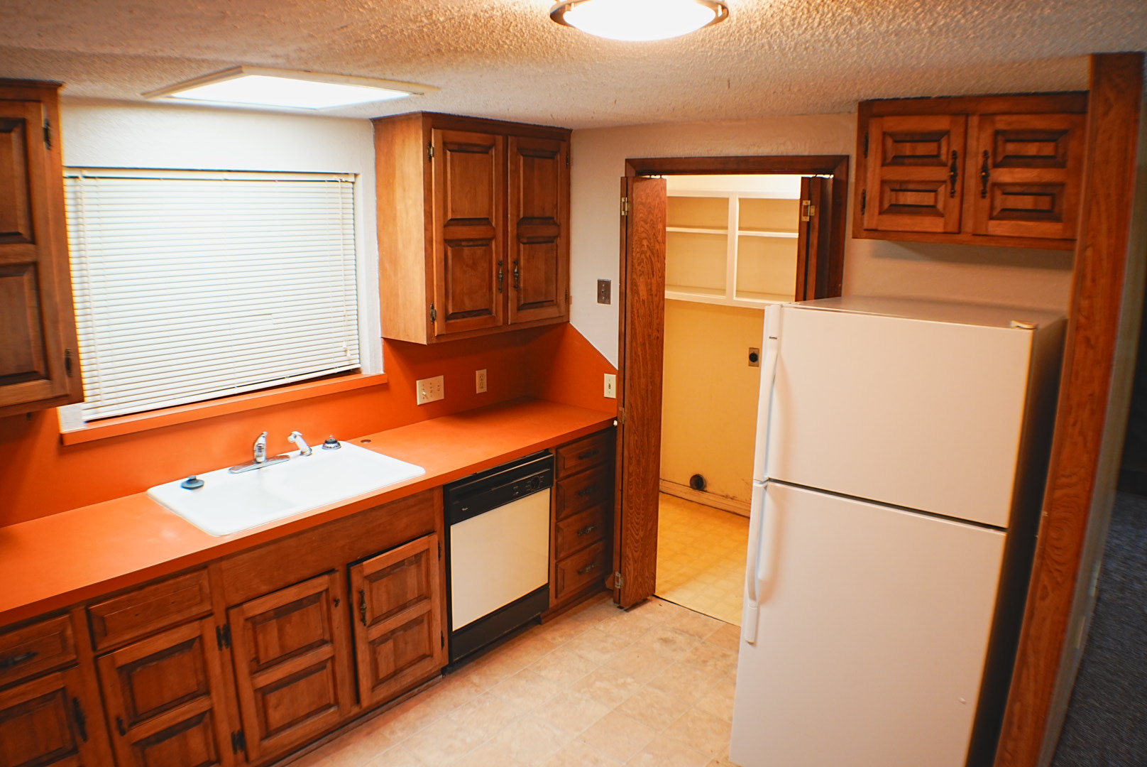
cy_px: 384
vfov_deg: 41.2
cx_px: 574
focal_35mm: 32
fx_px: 1020
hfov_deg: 58.7
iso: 500
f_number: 5.6
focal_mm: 32
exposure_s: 1/30
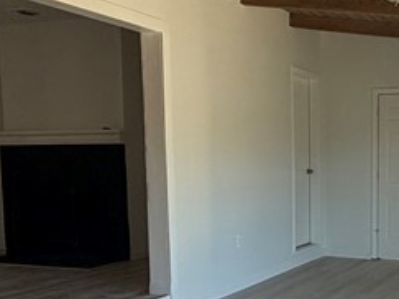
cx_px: 350
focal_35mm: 59
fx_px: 680
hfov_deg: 31.4
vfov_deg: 24.3
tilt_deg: -7.7
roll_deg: +0.7
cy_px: 246
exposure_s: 1/153
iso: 64
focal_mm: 2.22
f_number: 2.2
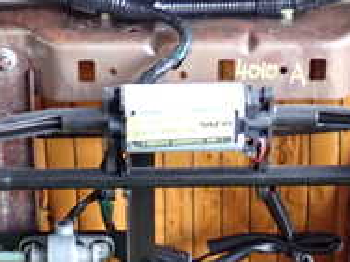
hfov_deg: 19.3
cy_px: 268
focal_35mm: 102
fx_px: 1031
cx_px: 184
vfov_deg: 14.3
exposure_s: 1/30
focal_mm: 5.79
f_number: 2.4
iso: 250
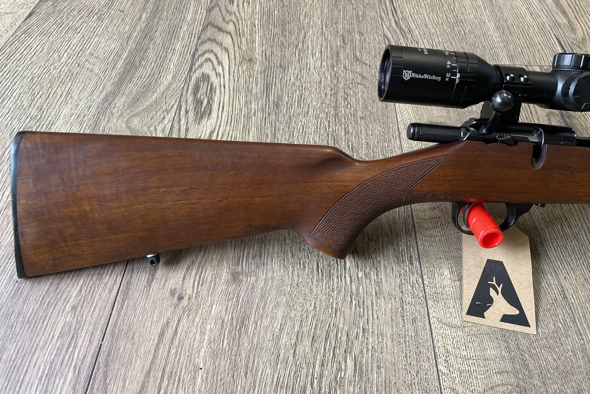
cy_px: 193
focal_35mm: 28
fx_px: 459
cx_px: 297
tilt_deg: -49.2
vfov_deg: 46.4
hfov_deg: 65.5
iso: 125
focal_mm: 4.2
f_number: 1.6
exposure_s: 1/121
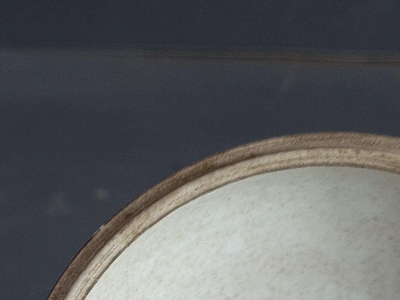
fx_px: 1144
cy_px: 427
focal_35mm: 99
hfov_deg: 19.1
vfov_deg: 14.1
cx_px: -25
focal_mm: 5.4
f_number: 1.8
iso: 50
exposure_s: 1/162
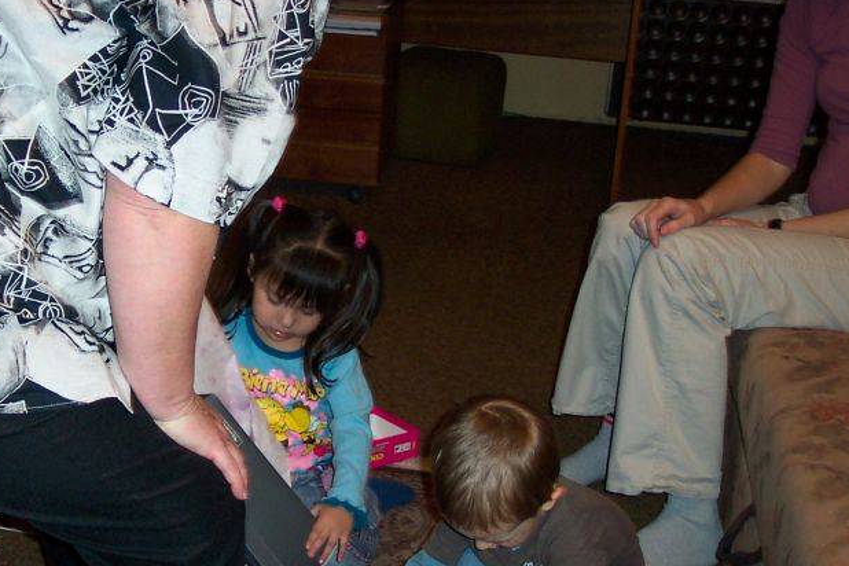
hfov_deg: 33.6
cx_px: 267
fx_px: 1391
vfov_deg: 22.9
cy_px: 368
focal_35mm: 59
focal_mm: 8
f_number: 2.8
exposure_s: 1/30
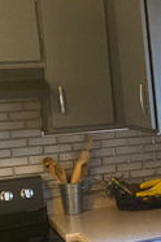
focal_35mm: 93
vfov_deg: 21.9
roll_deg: +2.7
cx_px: 358
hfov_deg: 12.3
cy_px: 148
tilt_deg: -7.5
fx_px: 624
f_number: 1.8
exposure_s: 1/40
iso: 400
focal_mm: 4.25
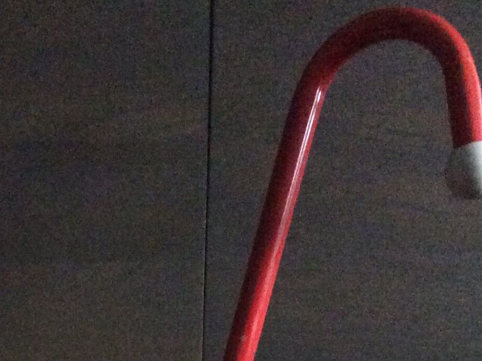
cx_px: 117
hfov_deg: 21.6
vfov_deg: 14.5
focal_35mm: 90
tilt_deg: -30.7
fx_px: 1253
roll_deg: +1.2
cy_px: 647
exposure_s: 1/17
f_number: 2.4
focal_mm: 3.3
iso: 500
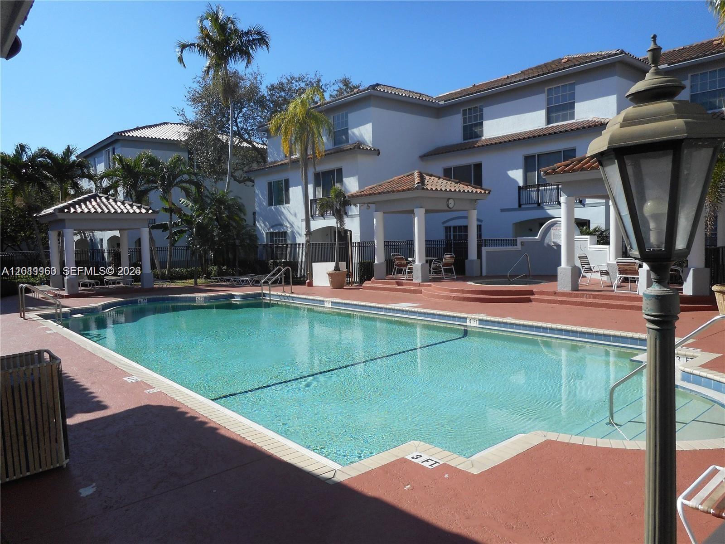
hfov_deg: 69.4
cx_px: 362
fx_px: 524
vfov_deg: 54.9
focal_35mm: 25
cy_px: 272
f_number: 3.7
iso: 80
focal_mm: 4.5
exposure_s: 1/800
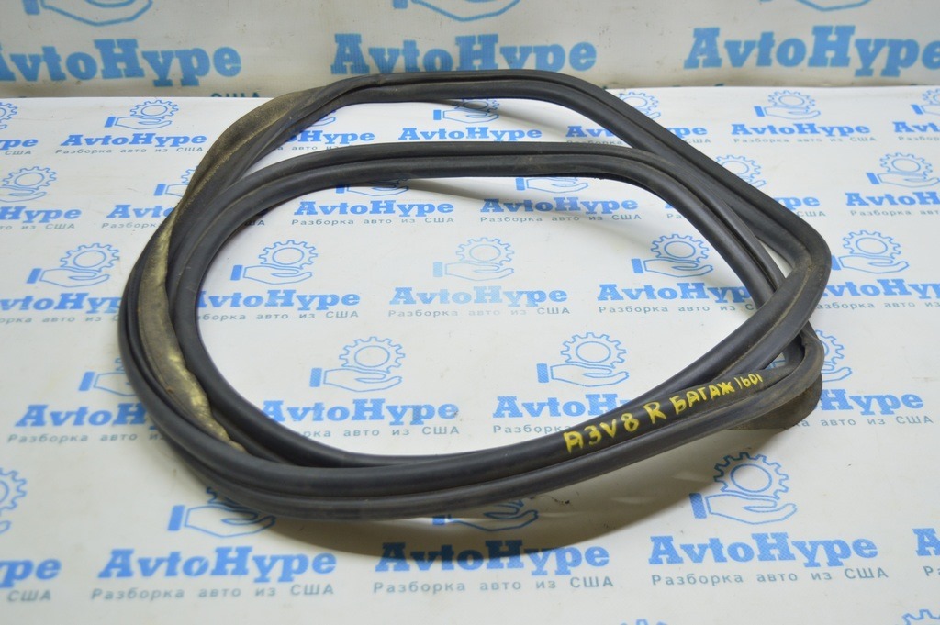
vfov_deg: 30.8
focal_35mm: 44
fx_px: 1135
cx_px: 470
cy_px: 312
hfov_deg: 45.0
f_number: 4.2
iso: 400
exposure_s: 1/40
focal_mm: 29
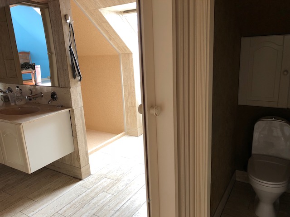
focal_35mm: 28
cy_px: 108
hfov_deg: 63.4
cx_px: 145
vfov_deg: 49.7
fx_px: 235
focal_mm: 3.99
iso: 40
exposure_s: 1/20
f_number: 1.8
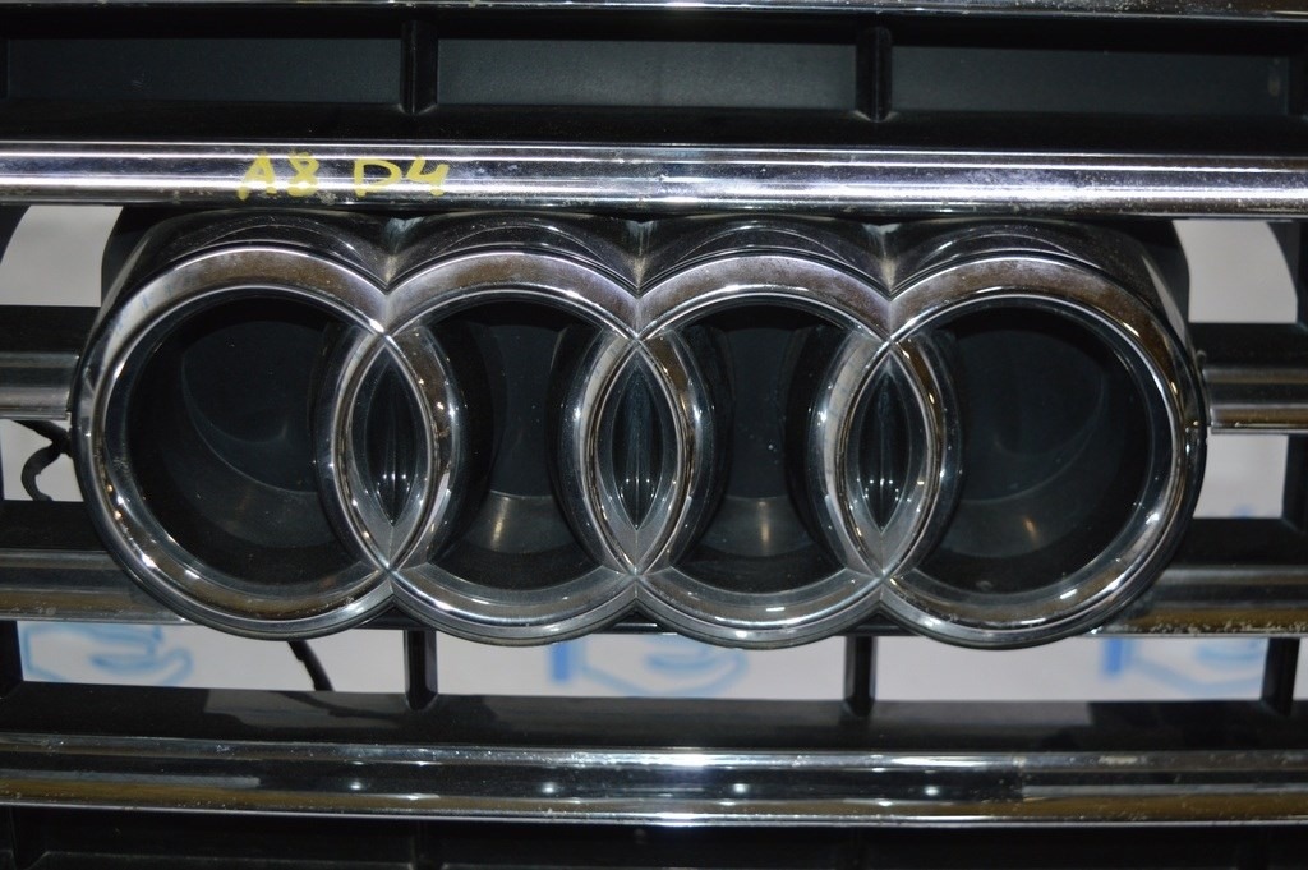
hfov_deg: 42.4
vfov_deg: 28.9
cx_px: 654
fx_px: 1688
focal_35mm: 46
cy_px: 435
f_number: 4.2
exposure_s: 1/60
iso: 500
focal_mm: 31
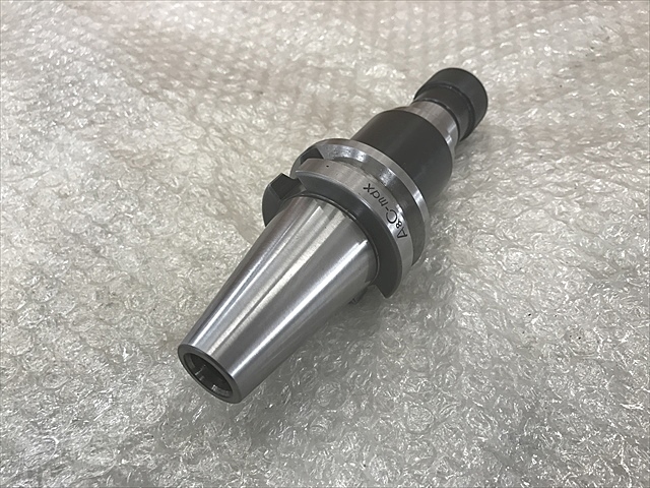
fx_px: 526
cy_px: 244
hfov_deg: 63.4
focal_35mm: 28
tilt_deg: -52.3
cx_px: 325
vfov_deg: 49.7
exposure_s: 1/60
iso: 32
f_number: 1.8
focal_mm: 3.99
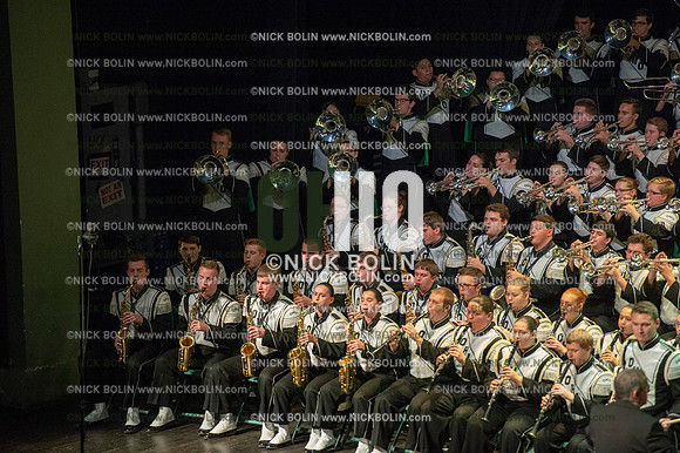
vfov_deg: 6.9
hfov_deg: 10.3
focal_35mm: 200
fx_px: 3775
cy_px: 226
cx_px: 340
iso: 8000
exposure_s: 1/640
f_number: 2.8
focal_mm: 200
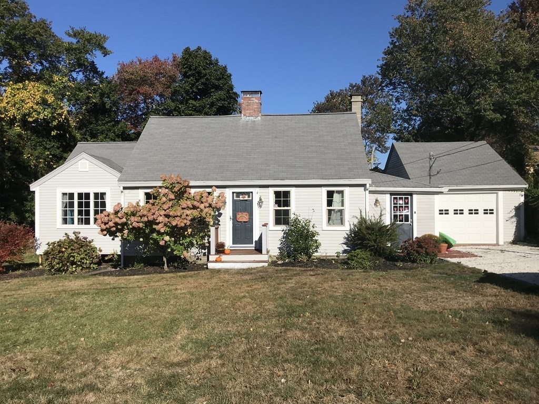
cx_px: 270
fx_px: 436
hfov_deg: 63.4
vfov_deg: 49.7
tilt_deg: +2.0
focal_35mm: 28
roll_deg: +1.0
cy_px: 202
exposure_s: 1/3831
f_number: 1.8
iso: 20
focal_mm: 3.99
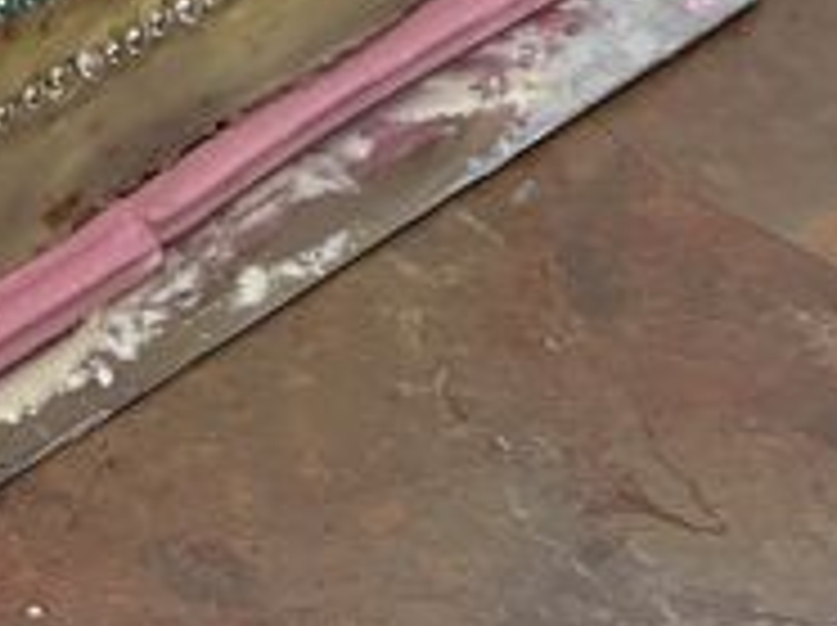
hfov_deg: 7.8
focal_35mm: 249
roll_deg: -0.4
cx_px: -342
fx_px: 6013
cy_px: -284
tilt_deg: -35.5
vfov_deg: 5.9
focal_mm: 9
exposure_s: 1/50
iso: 200
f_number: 2.8
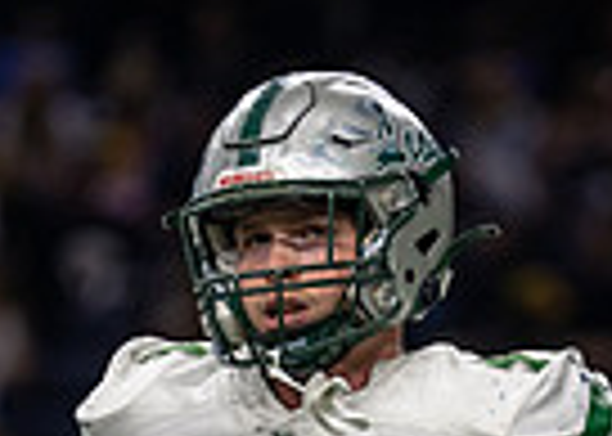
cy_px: 728
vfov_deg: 1.7
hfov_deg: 2.4
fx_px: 14402
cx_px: 531
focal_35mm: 829
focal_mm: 185
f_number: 2.8
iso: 2000
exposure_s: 1/1000
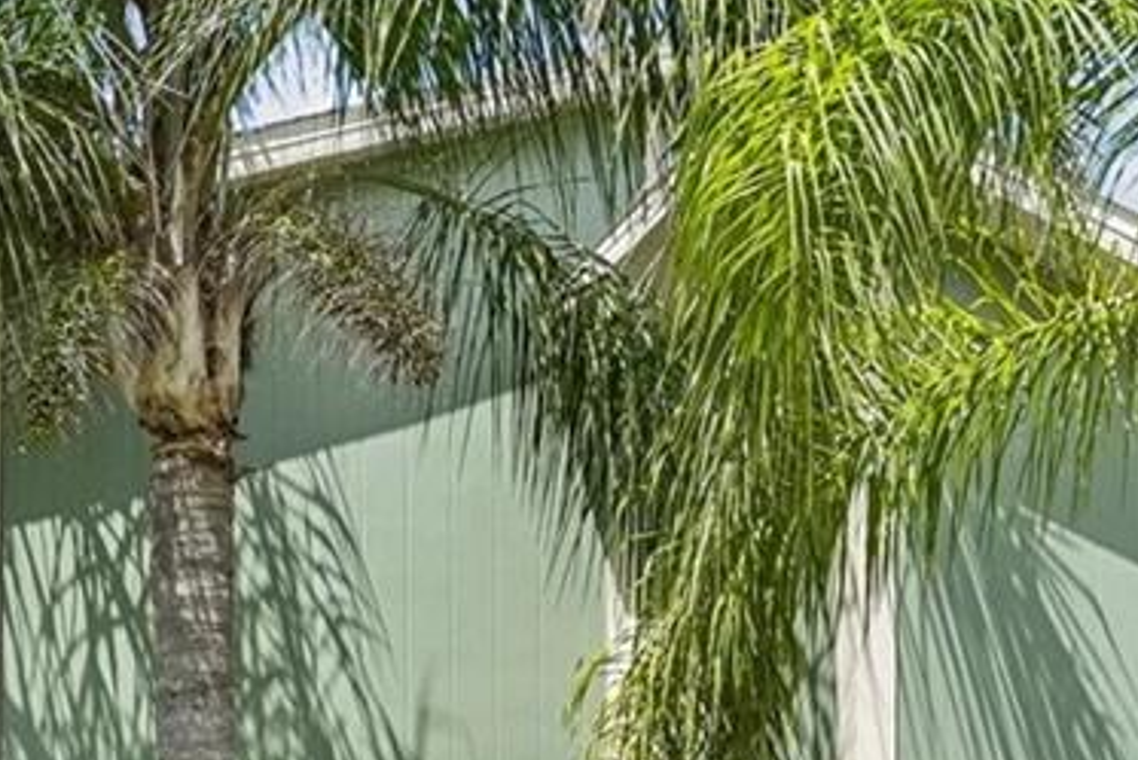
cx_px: 125
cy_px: 815
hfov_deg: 31.9
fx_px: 1897
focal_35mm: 60
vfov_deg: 21.6
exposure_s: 1/1000
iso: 400
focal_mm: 14
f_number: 8
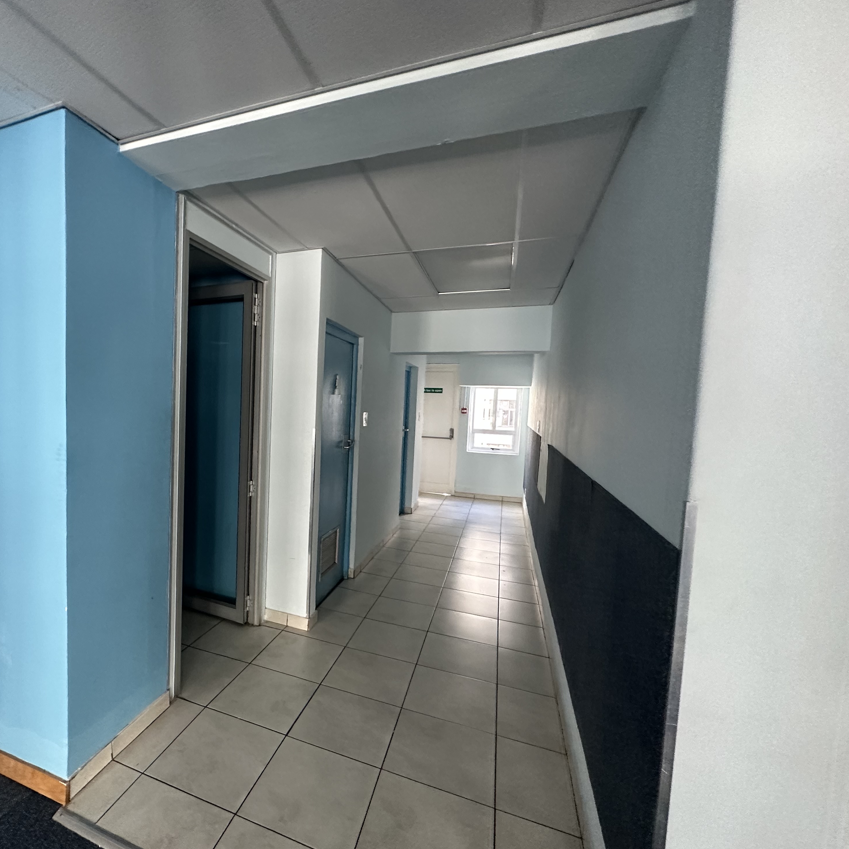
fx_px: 472
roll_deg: -2.6
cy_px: 434
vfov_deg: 84.0
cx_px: 299
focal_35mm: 17
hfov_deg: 81.8
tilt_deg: -5.6
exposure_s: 1/90
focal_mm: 2.22
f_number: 2.2
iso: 320
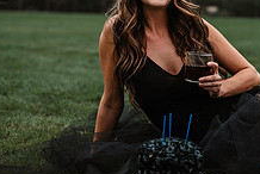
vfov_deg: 14.7
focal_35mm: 93
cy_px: 39
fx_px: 673
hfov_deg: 21.8
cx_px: 182
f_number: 1.6
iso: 50
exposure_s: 1/1600
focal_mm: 35
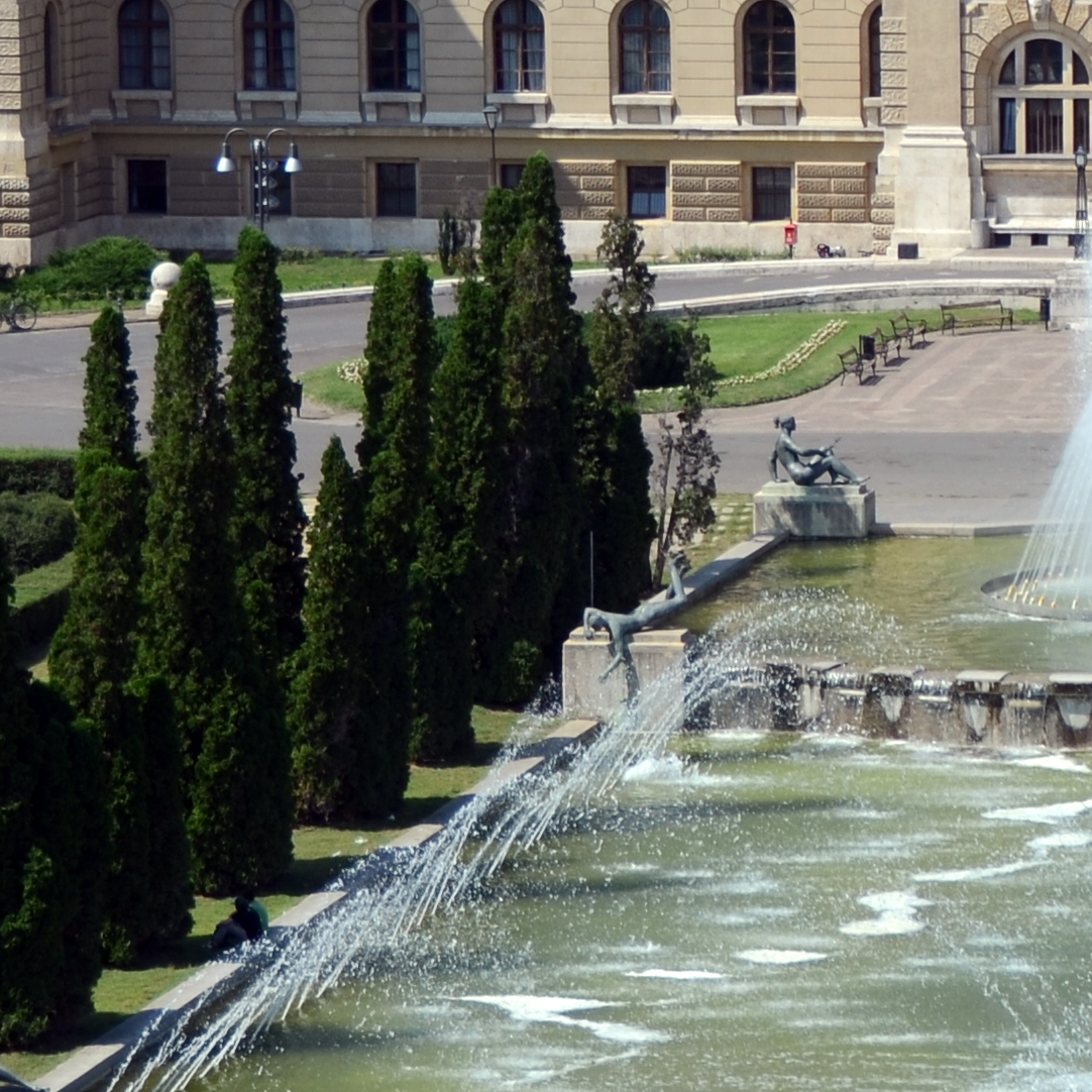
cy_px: 152
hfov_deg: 6.8
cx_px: 1480
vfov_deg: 6.9
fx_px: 9101
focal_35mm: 255
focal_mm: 44
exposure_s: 1/800
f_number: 4.5
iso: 100
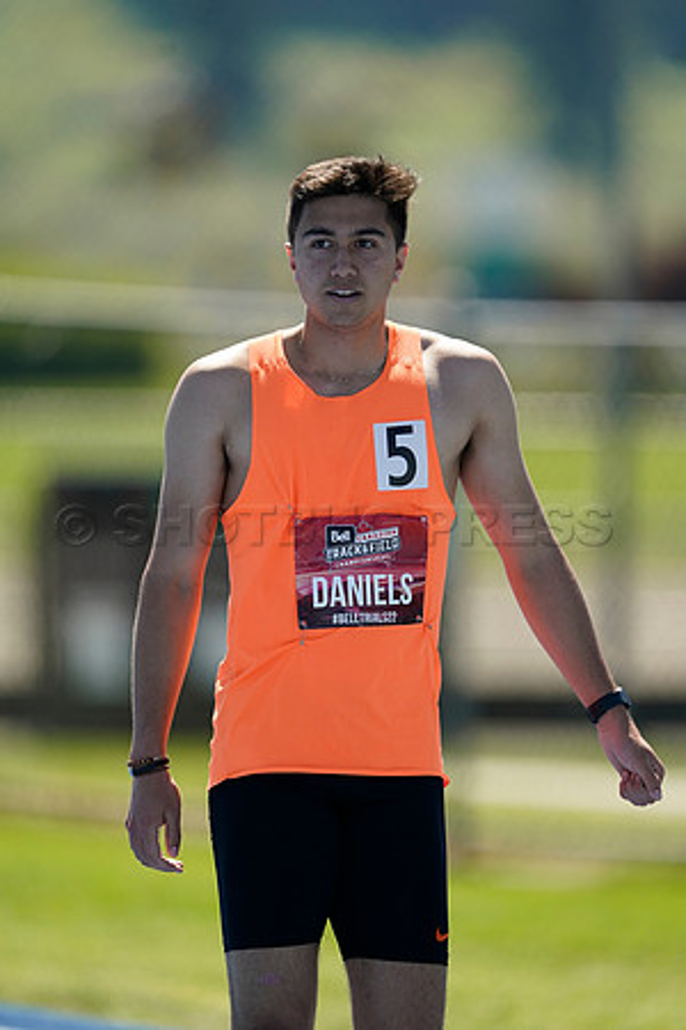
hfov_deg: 2.3
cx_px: 343
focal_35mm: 600
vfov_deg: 3.4
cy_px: 515
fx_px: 17149
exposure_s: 1/2000
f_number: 4
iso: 400
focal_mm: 600
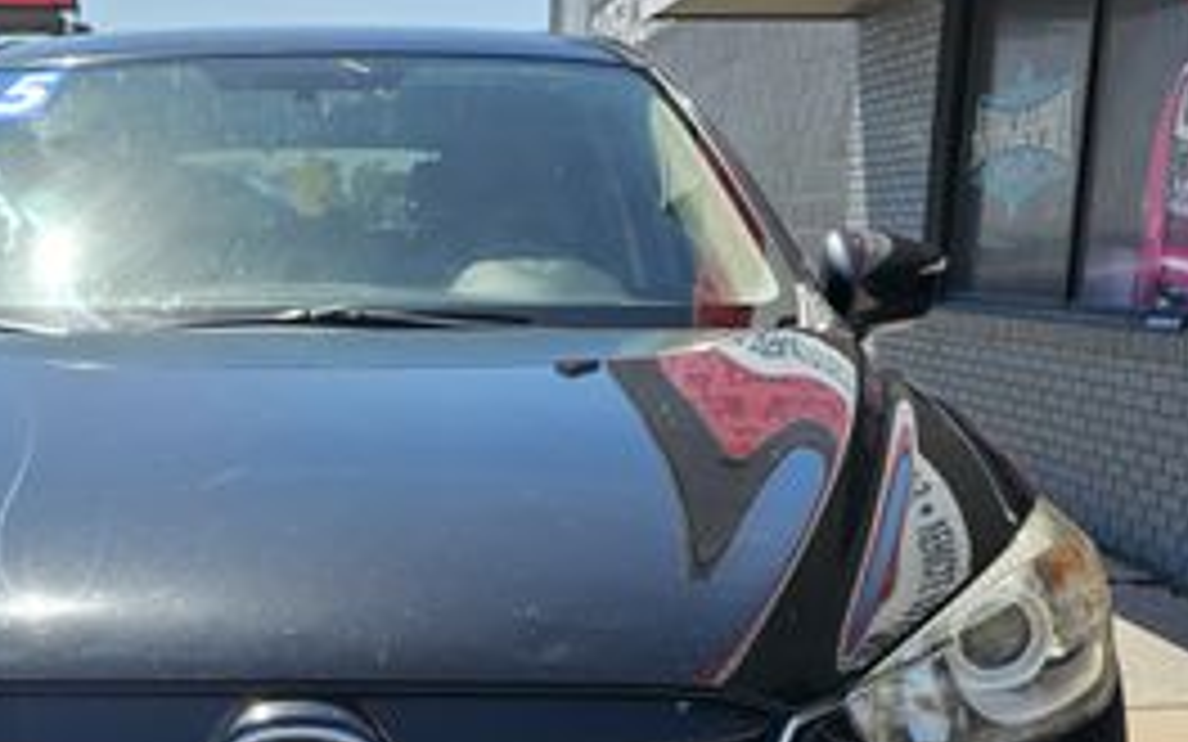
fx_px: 1910
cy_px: 670
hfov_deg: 33.7
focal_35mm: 59
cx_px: 261
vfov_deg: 21.5
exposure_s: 1/654
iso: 10
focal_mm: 6.3
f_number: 1.7
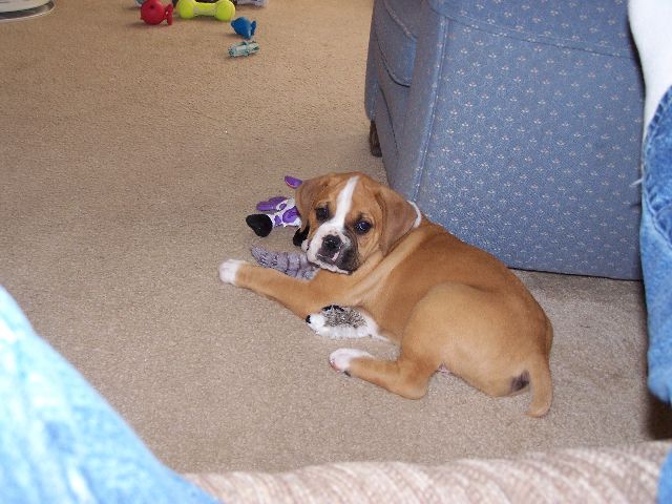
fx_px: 990
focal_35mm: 51
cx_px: 336
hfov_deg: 37.5
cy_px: 252
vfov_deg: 28.6
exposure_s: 1/60
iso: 140
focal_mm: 8.5
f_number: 3
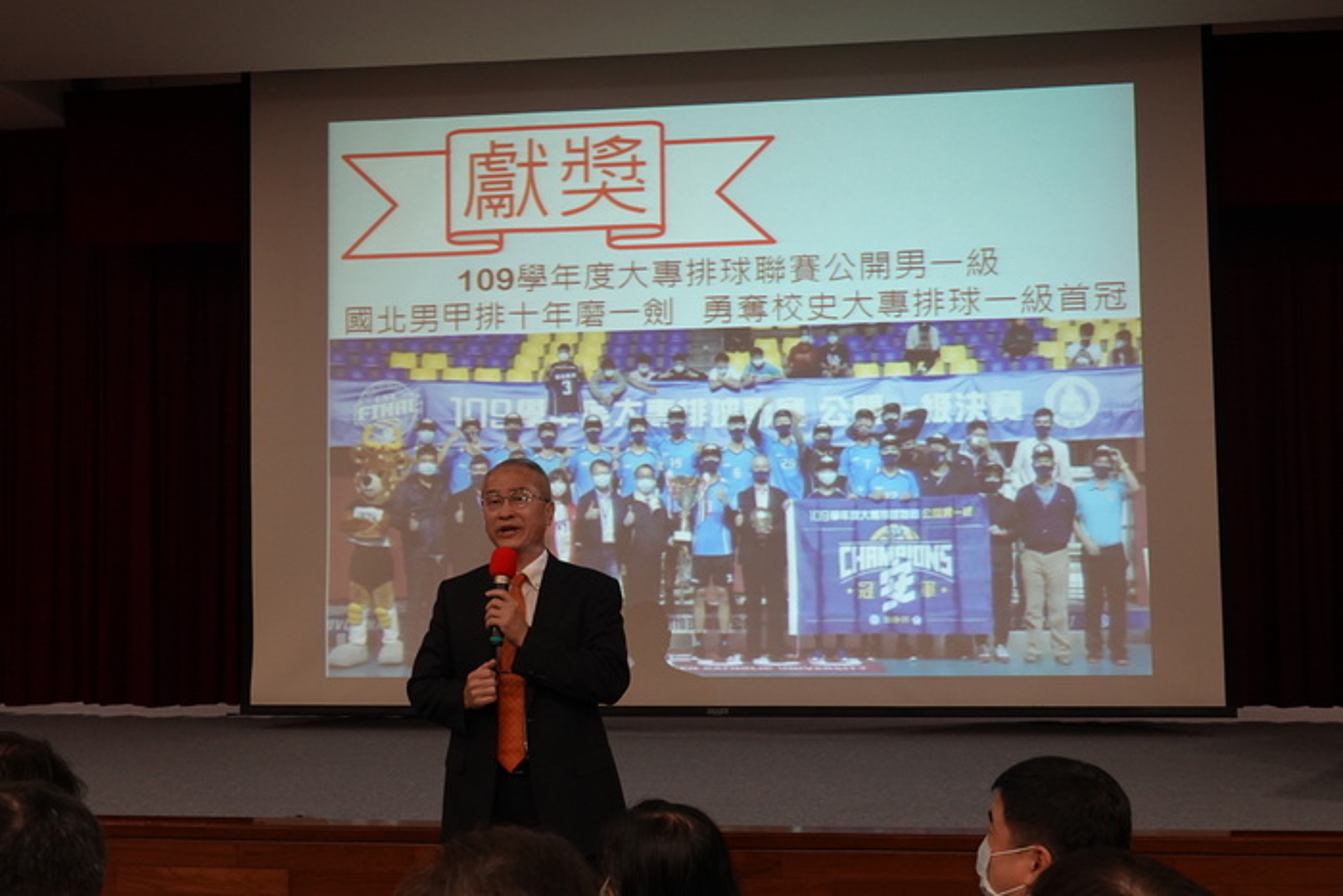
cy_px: 448
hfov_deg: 51.9
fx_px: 1381
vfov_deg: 36.0
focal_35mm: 37
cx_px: 672
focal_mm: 13.84
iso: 800
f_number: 3.5
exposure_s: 1/60
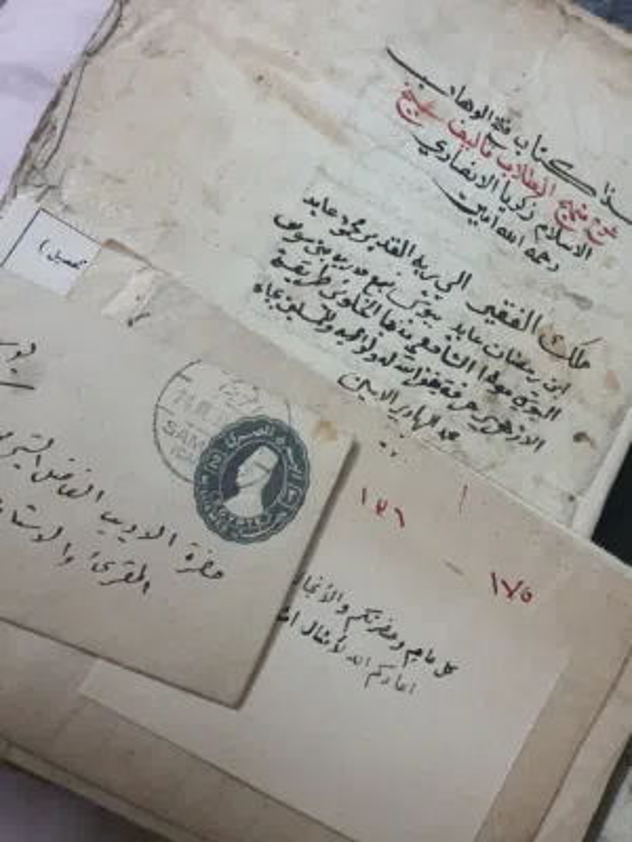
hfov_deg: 53.1
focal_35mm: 26
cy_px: 421
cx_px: 316
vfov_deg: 67.3
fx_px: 633
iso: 800
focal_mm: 4.3
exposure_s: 1/50
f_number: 2.4
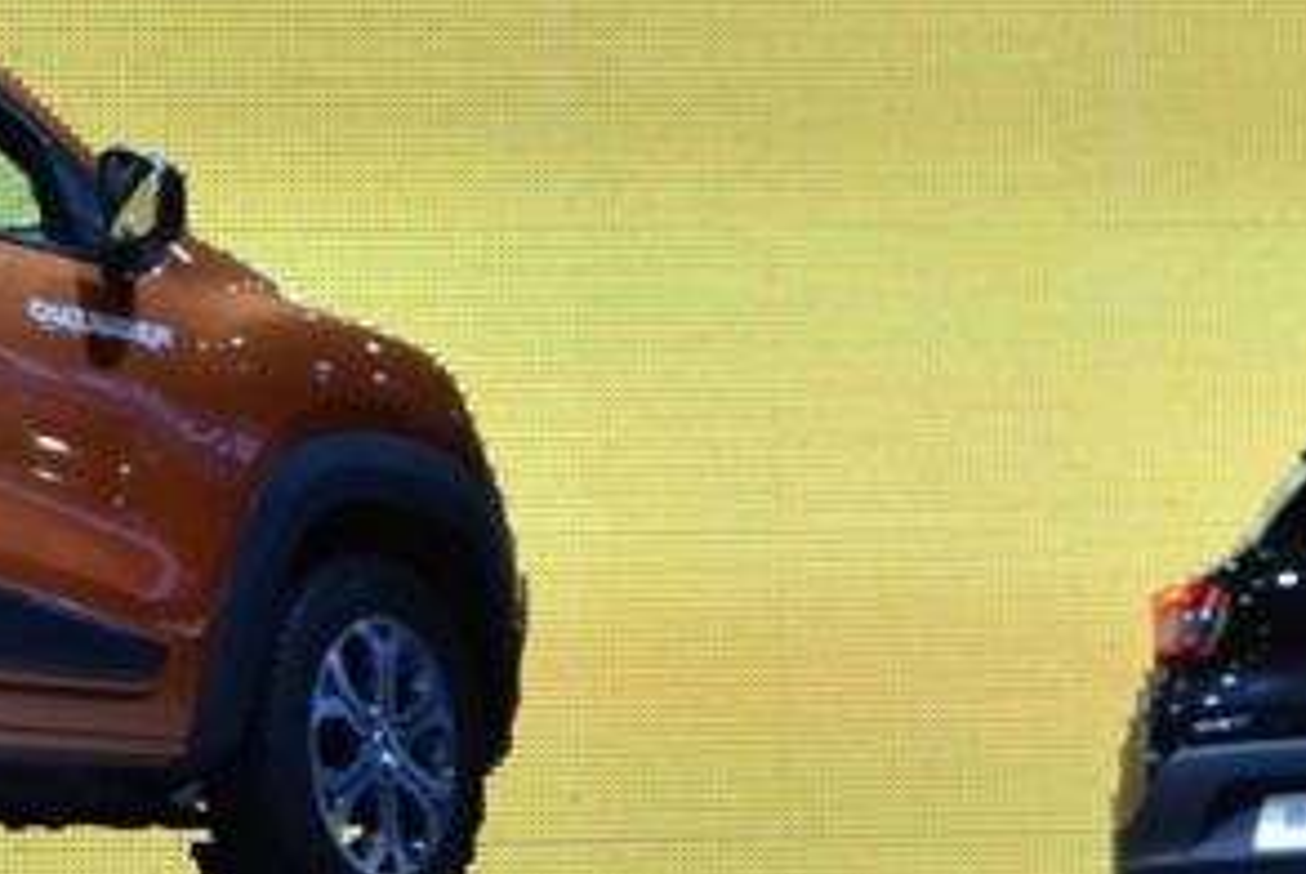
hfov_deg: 10.6
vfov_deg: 7.2
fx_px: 6936
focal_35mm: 191
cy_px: 174
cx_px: -120
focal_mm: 70
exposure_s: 1/250
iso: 2500
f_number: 6.3
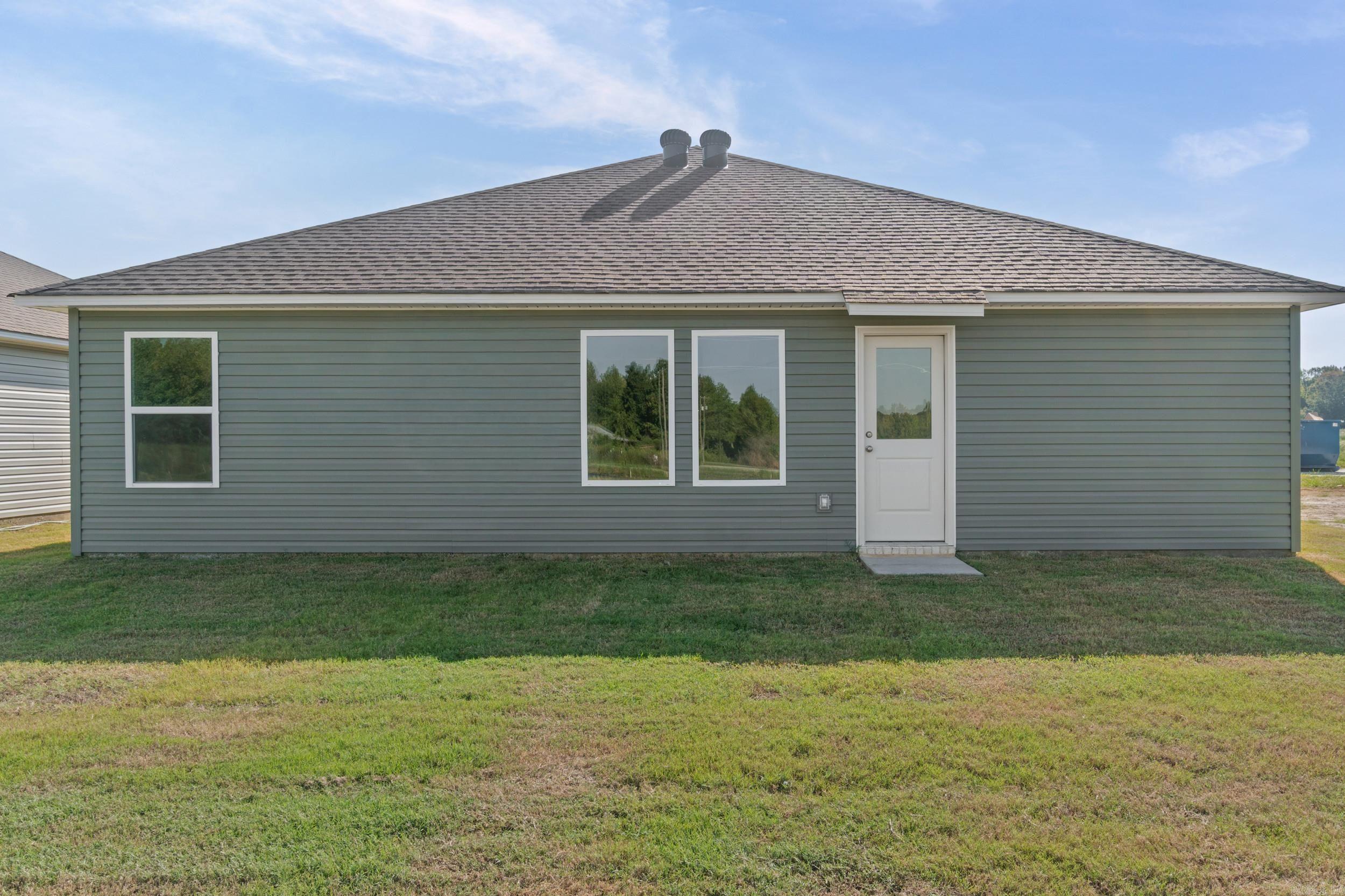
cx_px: 672
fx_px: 953
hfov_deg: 70.4
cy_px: 448
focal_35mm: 26
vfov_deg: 50.4
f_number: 9
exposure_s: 1/100
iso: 250
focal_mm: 17
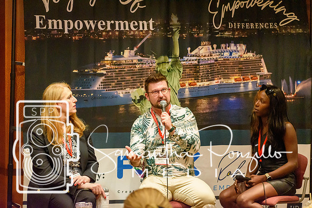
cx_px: 156
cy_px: 104
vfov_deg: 13.0
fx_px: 910
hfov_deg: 19.5
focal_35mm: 105
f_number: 4.5
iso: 5000
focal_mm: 70
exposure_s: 1/125
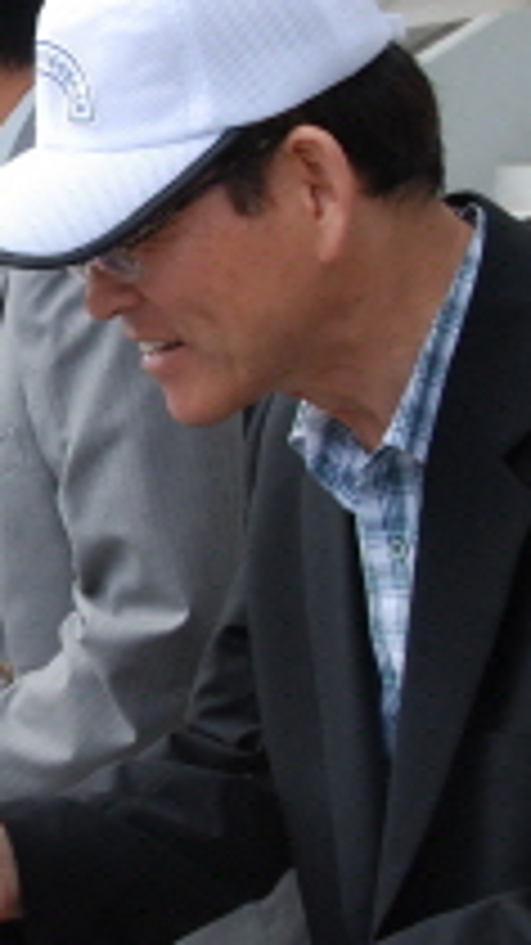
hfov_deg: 10.2
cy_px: 400
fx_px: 2912
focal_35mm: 116
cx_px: -176
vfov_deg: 18.4
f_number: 10
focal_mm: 31
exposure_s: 1/400
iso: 800
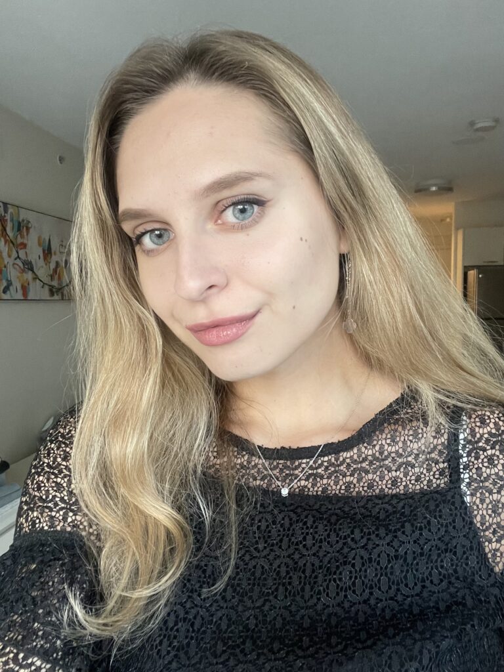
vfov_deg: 60.0
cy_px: 336
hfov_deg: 46.8
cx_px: 252
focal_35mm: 30
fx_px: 582
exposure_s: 1/60
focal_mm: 2.71
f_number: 2.2
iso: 160
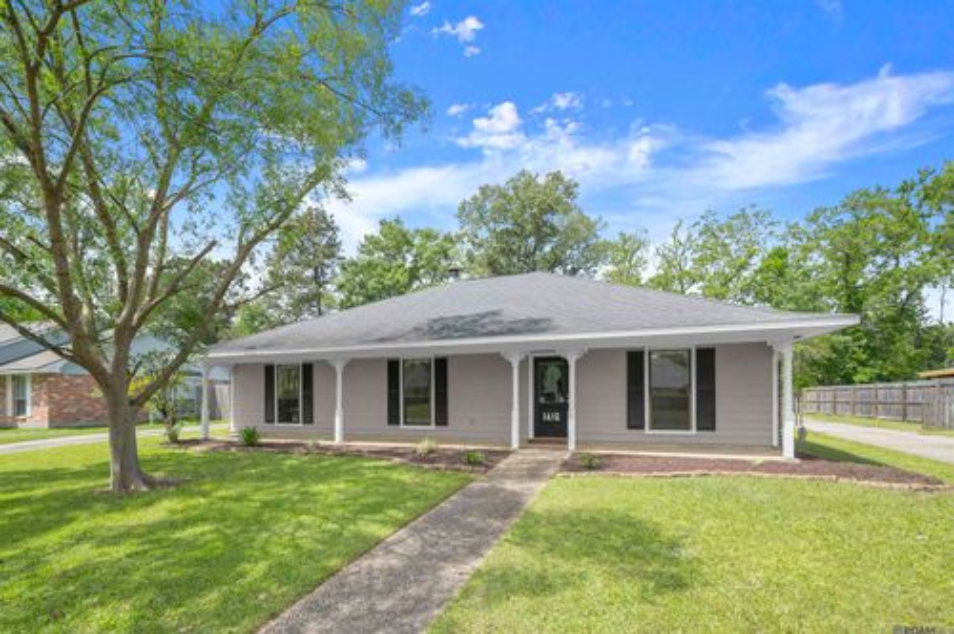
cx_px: 477
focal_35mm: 16
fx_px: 410
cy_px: 317
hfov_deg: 98.6
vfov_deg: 75.3
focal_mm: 15.5
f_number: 10
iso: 200
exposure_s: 1/250
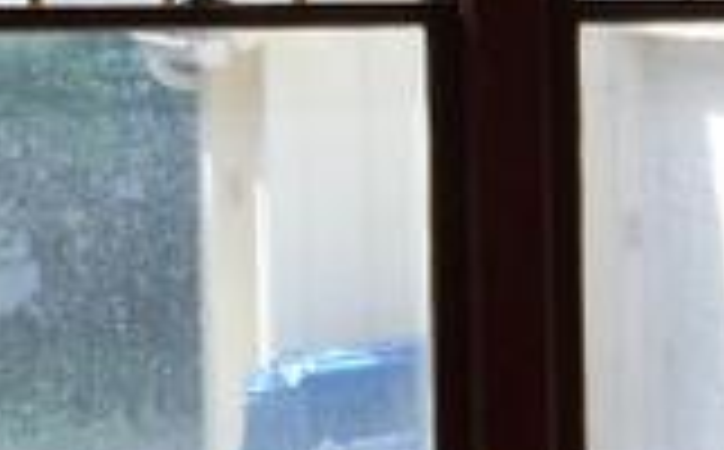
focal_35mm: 153
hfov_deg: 12.7
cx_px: 1219
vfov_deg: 8.5
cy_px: 140
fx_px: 3014
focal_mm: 4.15
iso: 32
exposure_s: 1/253
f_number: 2.2
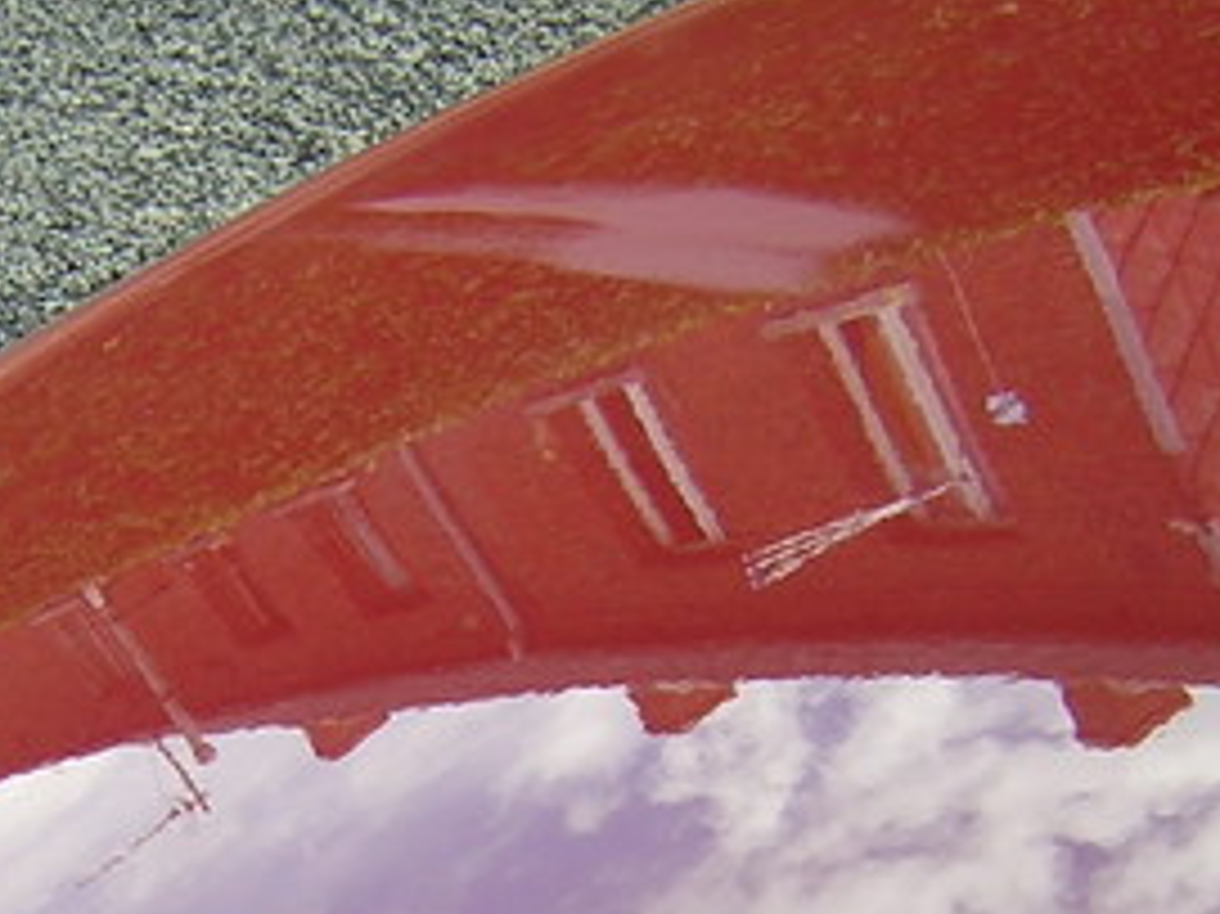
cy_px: 919
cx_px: 513
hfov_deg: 23.0
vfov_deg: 17.0
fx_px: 2994
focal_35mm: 85
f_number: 2.6
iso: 100
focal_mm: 4.7
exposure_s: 1/164
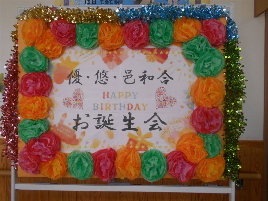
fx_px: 201
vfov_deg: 53.1
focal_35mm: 26
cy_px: 100
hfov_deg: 67.3
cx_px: 134
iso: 220
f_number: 3.2
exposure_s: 1/30
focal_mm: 4.6
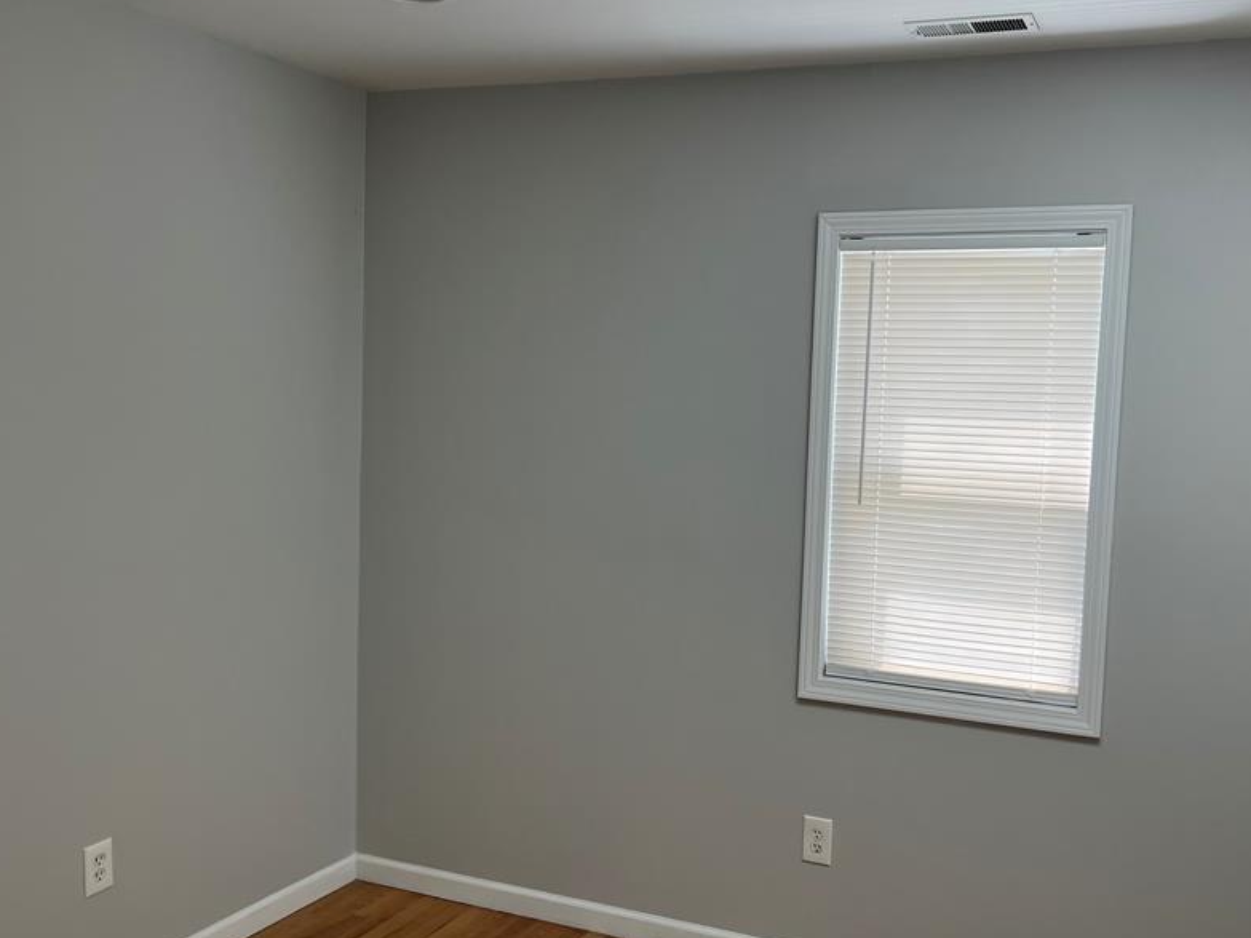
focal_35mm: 34
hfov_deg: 53.7
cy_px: 486
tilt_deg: -5.1
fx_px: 1229
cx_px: 725
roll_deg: -2.8
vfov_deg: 41.8
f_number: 1.5
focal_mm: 5.7
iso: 40
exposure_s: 1/220
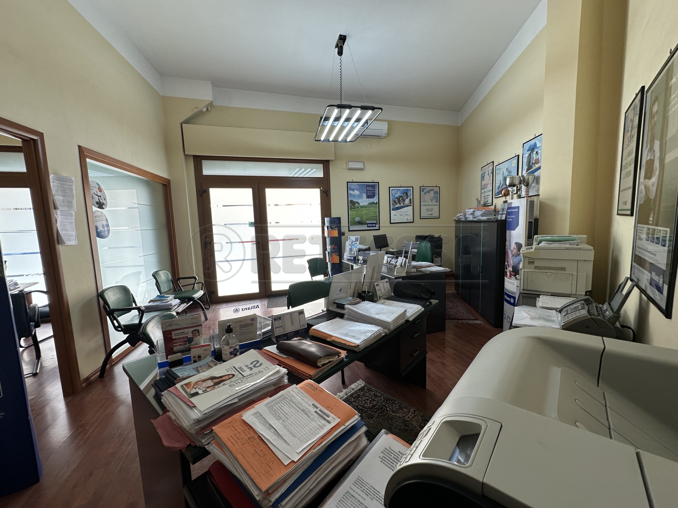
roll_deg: +2.2
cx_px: 339
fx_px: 274
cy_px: 254
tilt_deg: -6.1
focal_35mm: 14
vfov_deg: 85.7
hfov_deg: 102.1
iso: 64
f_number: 2.2
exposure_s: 1/100
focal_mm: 2.22
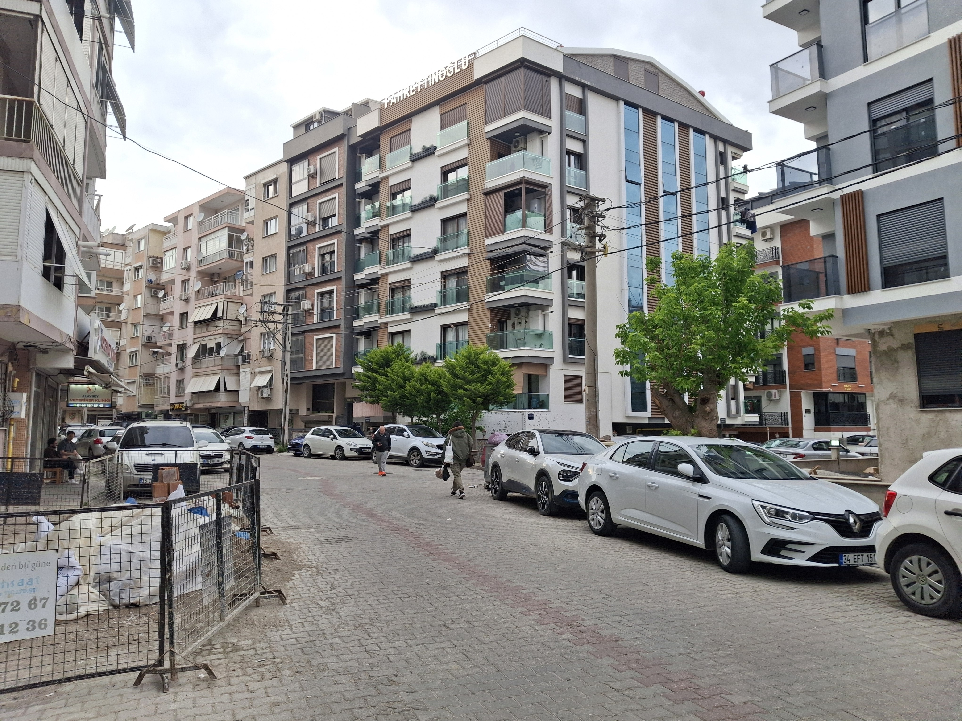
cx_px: 481
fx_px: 695
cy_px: 360
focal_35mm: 25
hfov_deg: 69.4
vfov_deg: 54.9
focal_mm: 4.69
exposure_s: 1/142
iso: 25
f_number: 1.8
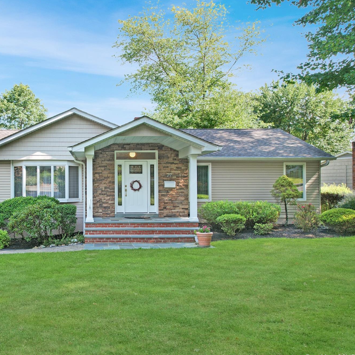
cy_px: 181
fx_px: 336
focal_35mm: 29
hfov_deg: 52.9
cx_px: 84
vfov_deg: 55.6
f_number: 2.8
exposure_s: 1/320
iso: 100
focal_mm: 8.4
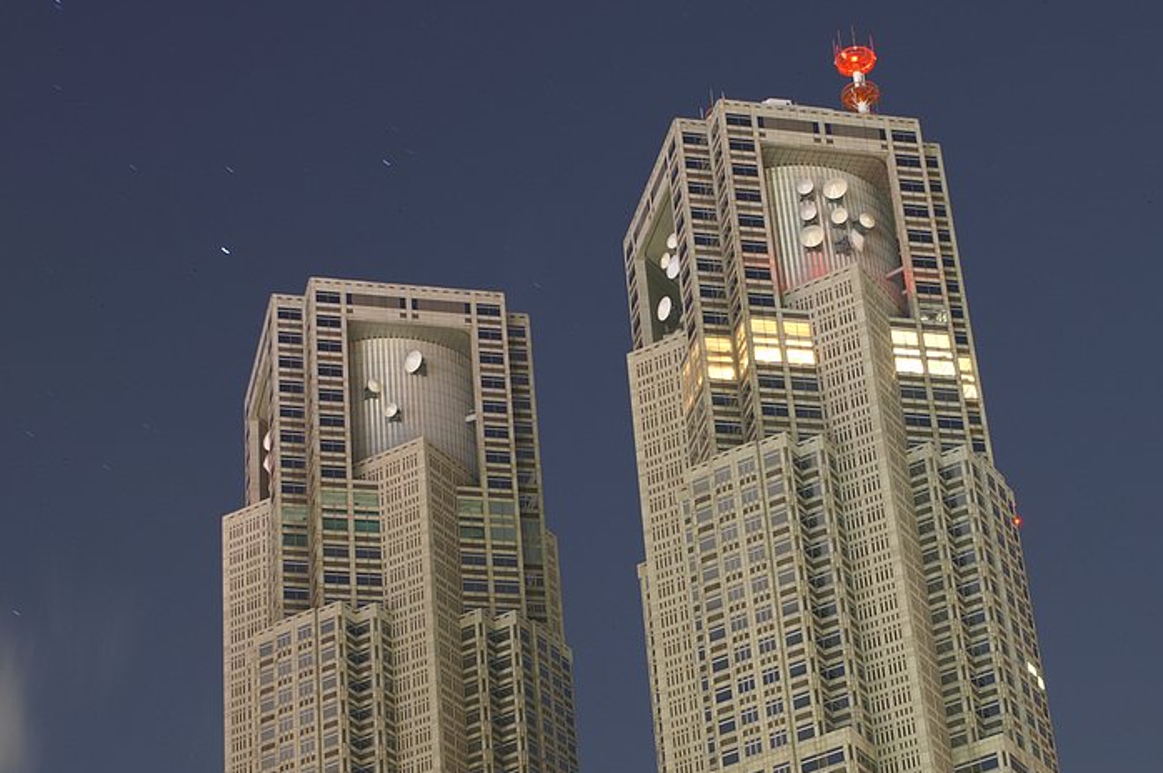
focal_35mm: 88
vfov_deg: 15.5
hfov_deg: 23.1
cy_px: 504
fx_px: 2840
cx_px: 650
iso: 100
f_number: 6.3
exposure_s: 30
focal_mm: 40
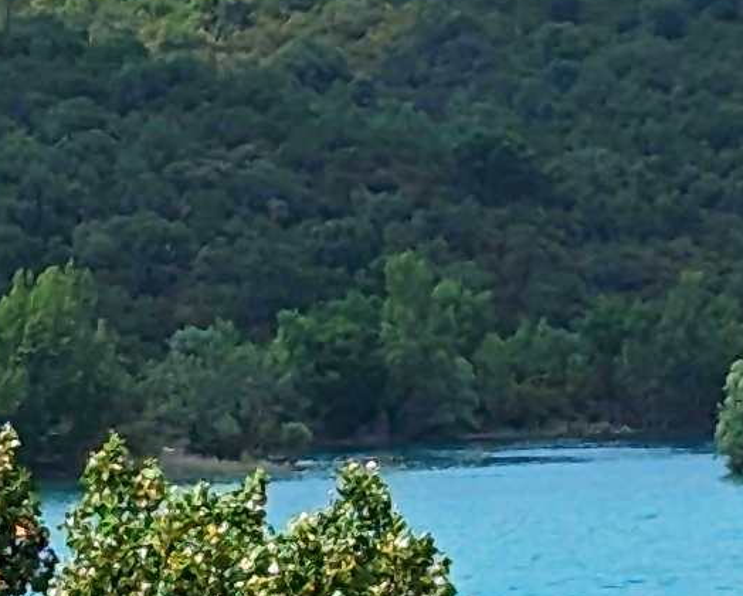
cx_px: -254
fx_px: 8032
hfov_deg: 5.3
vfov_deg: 4.2
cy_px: 342
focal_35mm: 365
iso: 47
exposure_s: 1/2053
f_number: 1.85
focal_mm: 6.81
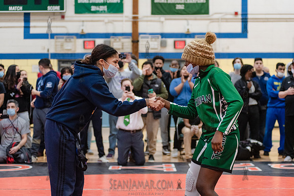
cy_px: 98
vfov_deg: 17.1
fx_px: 654
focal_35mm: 80
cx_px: 147
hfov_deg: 25.3
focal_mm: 80
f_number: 3.5
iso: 4000
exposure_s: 1/400
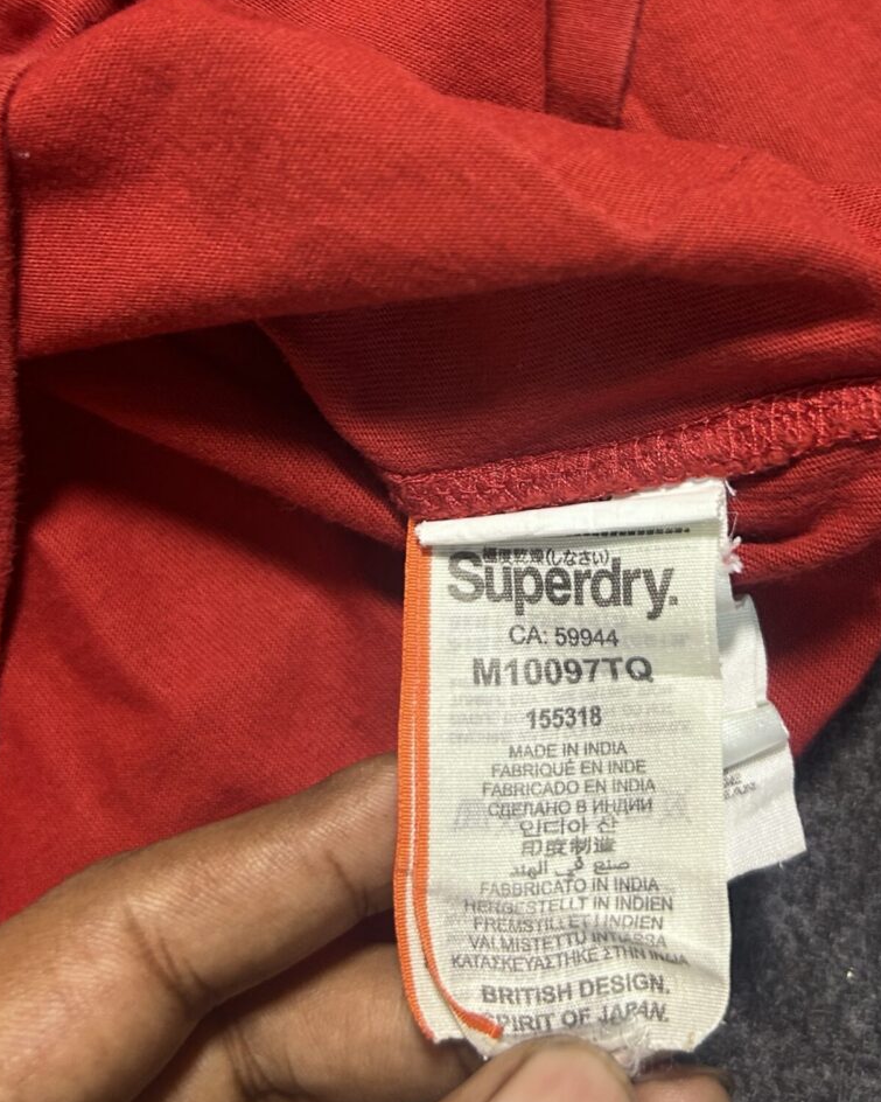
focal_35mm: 43
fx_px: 1402
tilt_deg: -68.5
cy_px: 365
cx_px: 597
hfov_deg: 34.5
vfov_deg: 42.3
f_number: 1.5
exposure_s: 1/50
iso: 200
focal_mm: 5.7
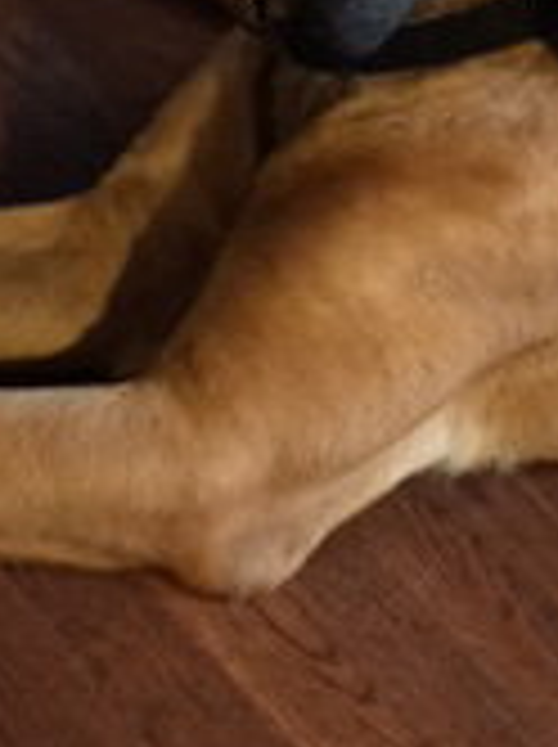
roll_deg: -17.4
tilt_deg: -31.8
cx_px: 198
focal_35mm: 112
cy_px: 81
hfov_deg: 13.2
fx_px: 2413
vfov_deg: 17.3
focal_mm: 4.15
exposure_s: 1/15
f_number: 2.2
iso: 400
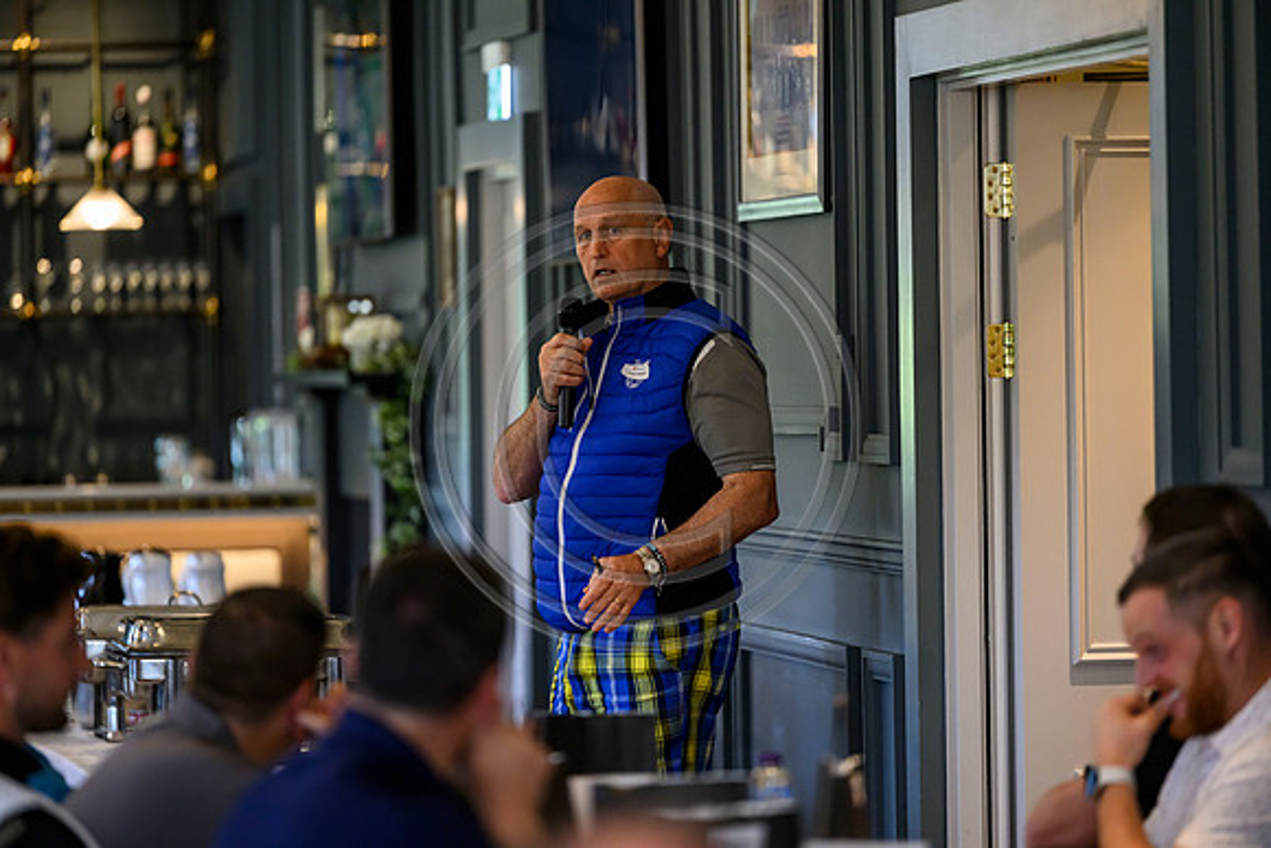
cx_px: 636
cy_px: 424
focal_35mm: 200
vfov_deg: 6.9
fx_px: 7062
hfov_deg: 10.3
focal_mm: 200
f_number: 2.8
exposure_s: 1/500
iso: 4000
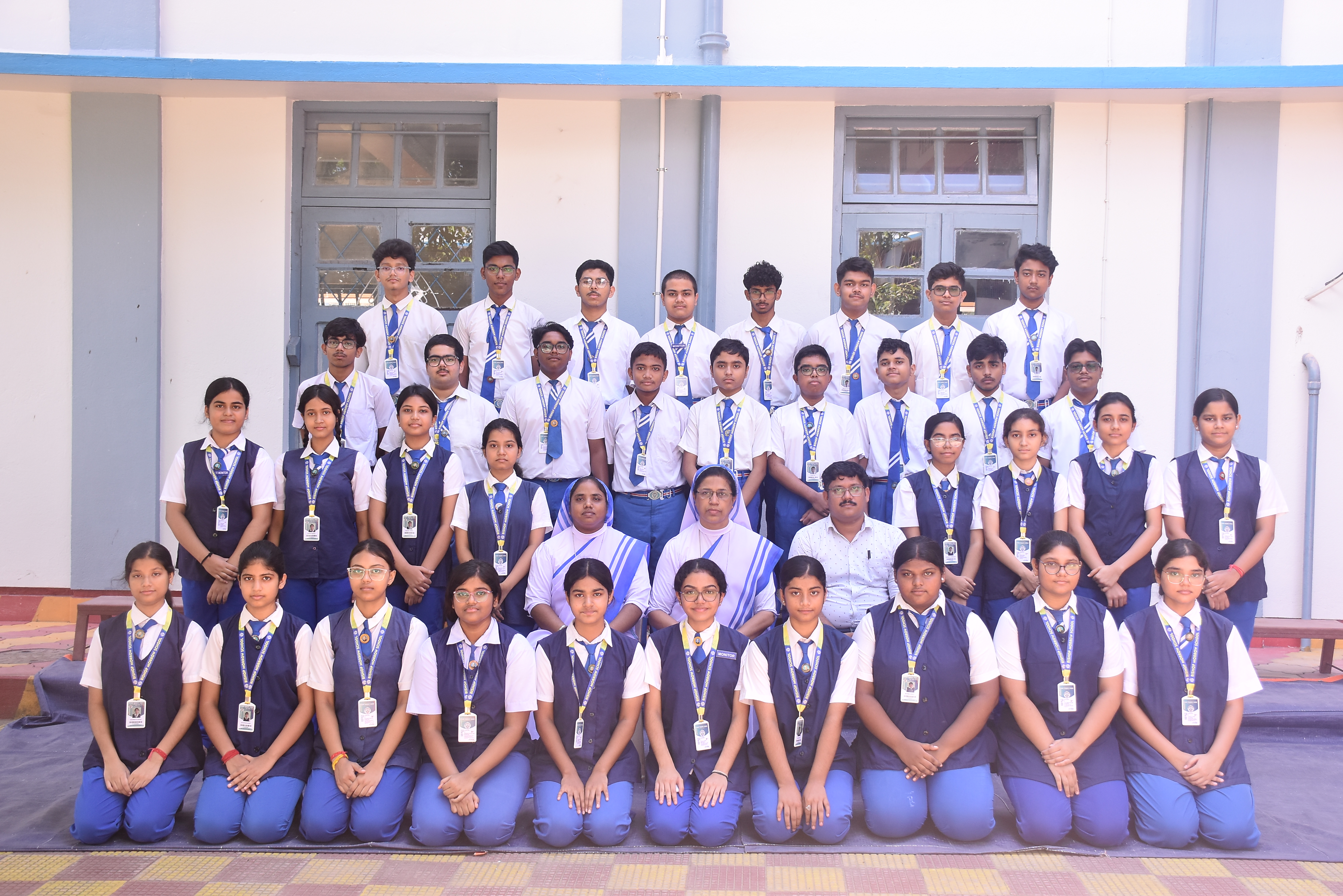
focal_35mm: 39
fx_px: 1455
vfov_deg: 34.2
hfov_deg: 49.5
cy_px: 448
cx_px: 672
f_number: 5
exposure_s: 1/160
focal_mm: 26
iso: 400
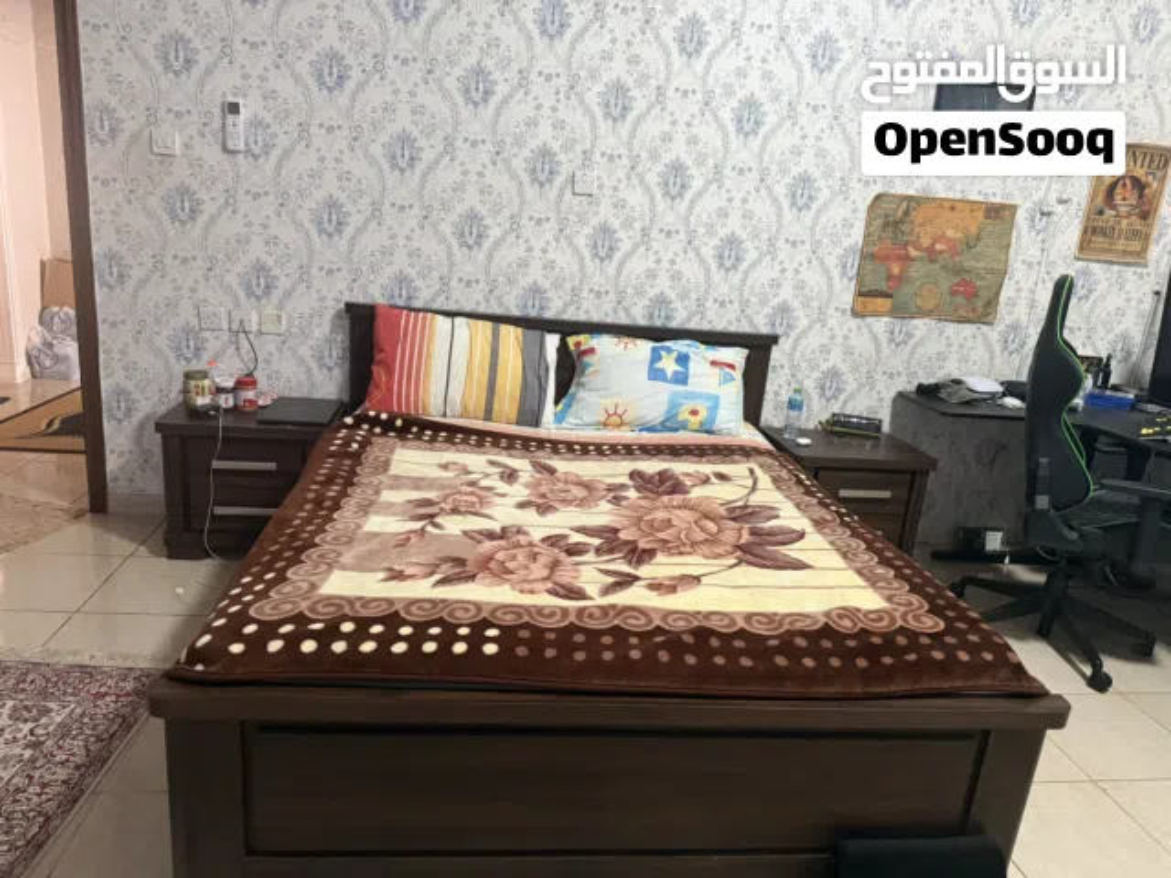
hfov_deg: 71.6
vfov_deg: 56.8
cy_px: 439
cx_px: 586
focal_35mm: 24
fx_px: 812
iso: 800
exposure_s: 1/60
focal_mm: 6.76
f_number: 1.78
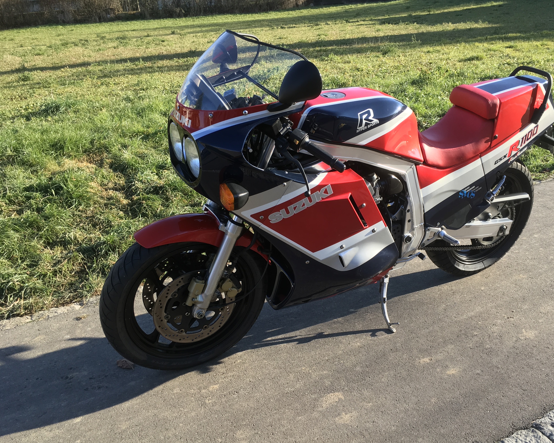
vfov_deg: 43.3
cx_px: 327
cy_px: 247
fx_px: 557
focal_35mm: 34
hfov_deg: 52.6
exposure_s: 1/323
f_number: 2.2
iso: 25
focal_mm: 4.15
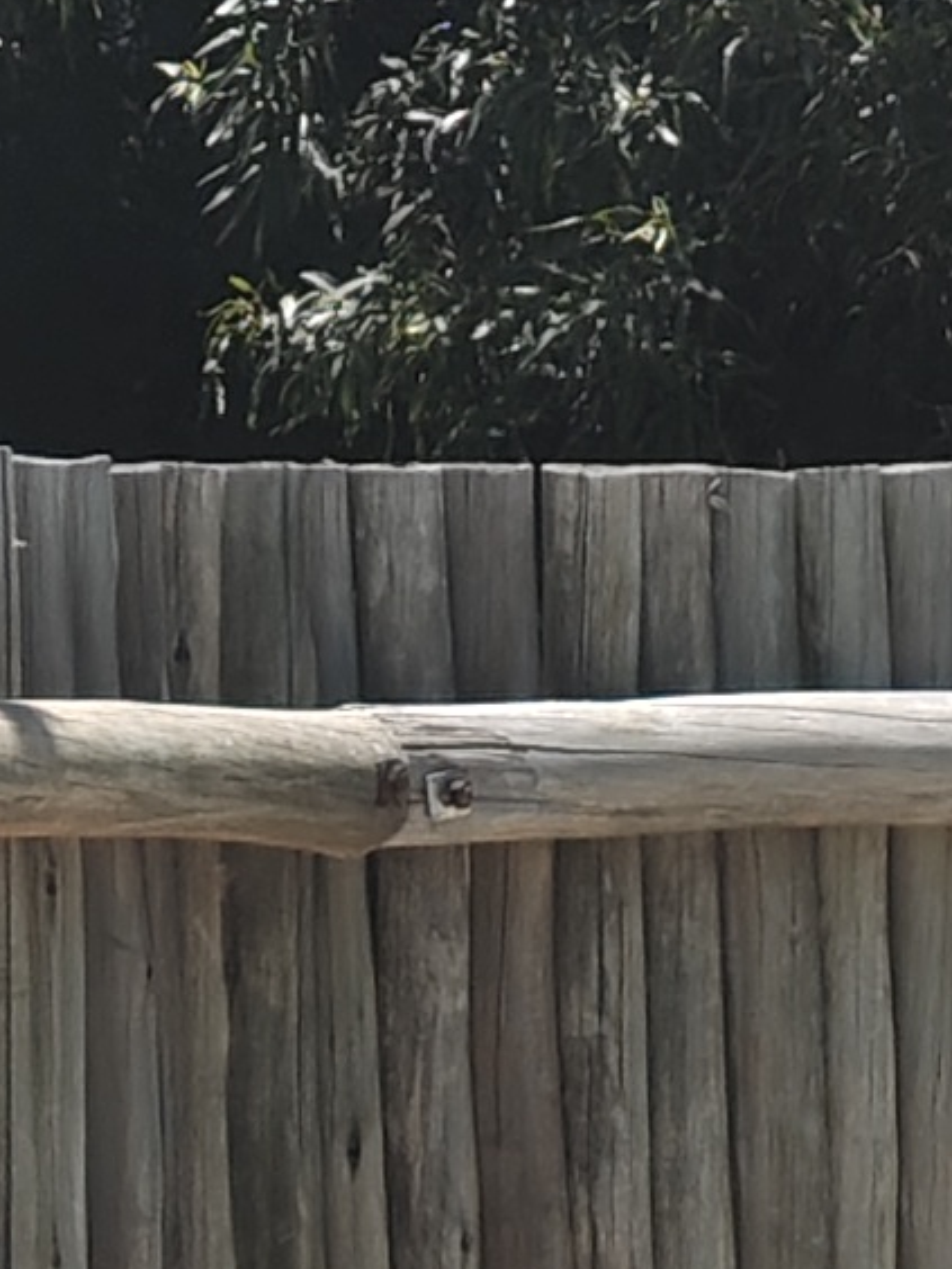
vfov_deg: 3.9
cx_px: 2935
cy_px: 2452
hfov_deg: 2.9
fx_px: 18628
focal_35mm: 508
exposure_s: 1/1023
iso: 71
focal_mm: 13.3
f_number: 2.55
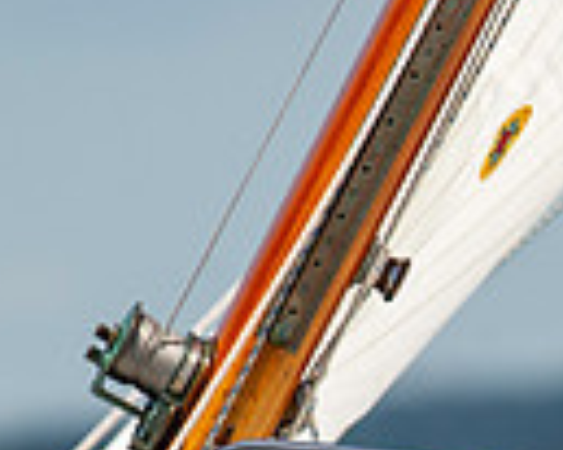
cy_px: 795
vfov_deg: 0.6
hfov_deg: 0.8
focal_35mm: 2532
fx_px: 42158
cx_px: 441
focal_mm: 600
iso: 400
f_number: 5.6
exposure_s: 1/2500
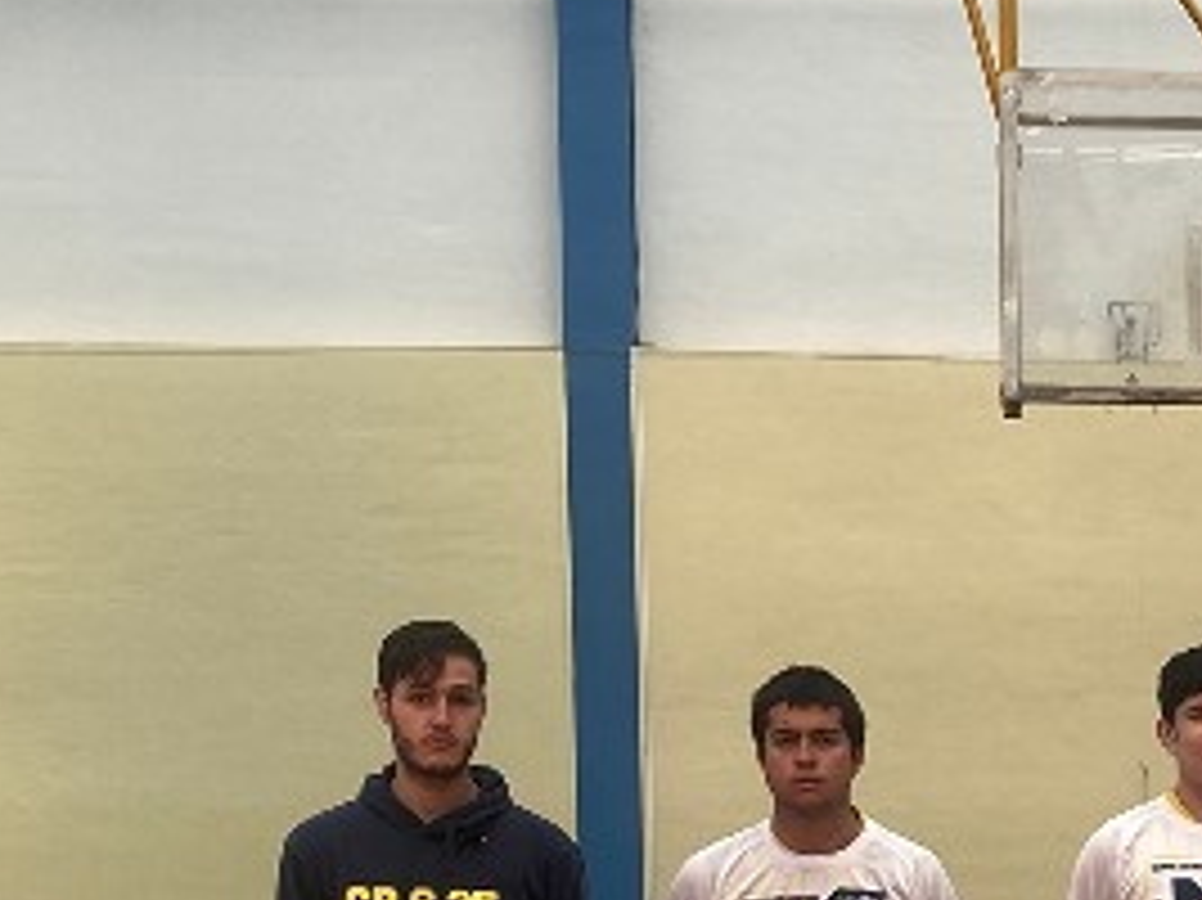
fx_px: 2707
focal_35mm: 78
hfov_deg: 23.9
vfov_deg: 18.0
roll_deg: -0.1
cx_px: 1225
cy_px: 1062
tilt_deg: -4.3
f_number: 1.8
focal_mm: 4.25
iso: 32
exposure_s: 1/206
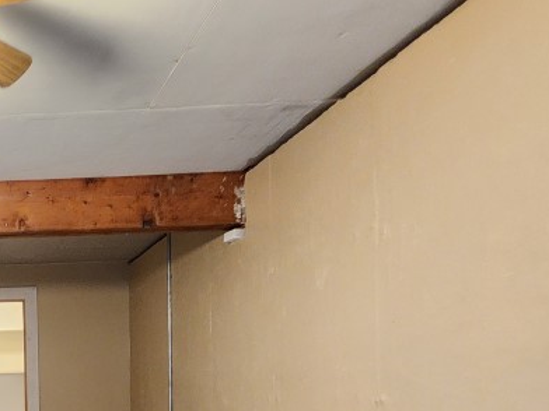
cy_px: 401
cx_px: -57
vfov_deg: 37.7
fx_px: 539
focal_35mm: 34
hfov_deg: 42.3
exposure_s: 1/24
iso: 640
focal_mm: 2.2
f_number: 2.2
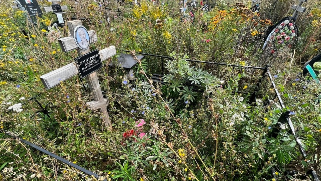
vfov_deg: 70.4
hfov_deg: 103.0
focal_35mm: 15
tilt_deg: -34.7
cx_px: 165
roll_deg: +2.1
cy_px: 83
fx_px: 128
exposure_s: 1/473
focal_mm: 1.57
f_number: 1.8
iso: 32
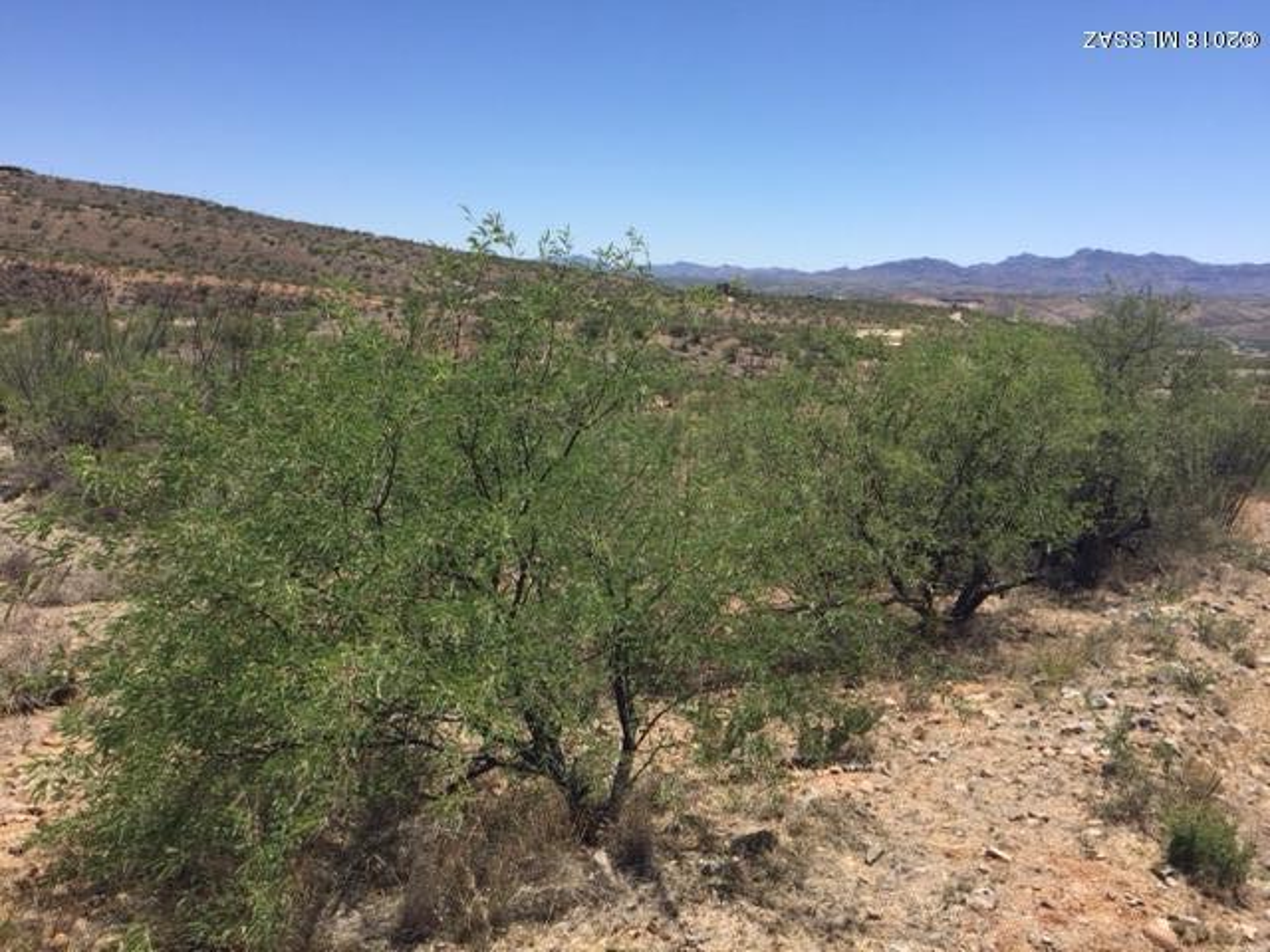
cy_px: 476
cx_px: 635
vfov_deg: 48.2
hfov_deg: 61.7
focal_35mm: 29
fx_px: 1064
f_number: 2.2
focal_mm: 4.15
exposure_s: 1/2198
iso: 32
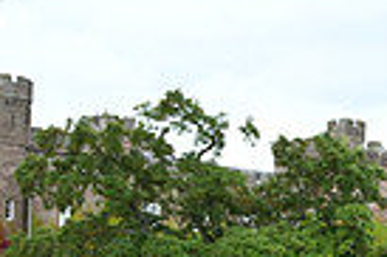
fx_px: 2137
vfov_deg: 6.8
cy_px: 371
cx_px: 774
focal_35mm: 199
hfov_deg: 9.6
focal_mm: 47
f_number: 5.6
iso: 1000
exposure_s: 1/1250
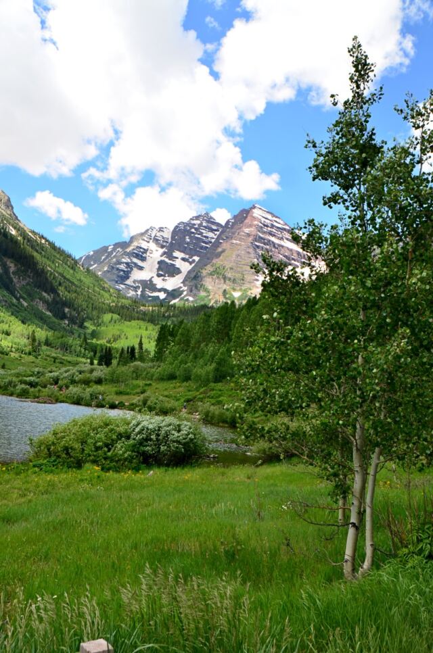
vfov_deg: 57.3
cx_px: 216
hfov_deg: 39.8
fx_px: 598
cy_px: 326
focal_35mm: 33
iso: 200
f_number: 16
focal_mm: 22
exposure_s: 1/60
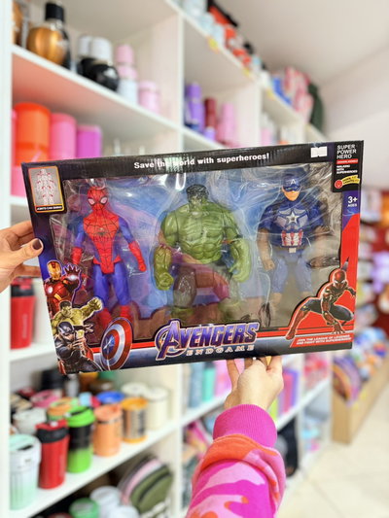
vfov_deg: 71.6
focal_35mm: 24
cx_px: 194
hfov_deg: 56.8
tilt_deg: -0.5
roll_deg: -0.4
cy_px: 259
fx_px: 359
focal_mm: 6.76
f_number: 1.78
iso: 640
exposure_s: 1/50
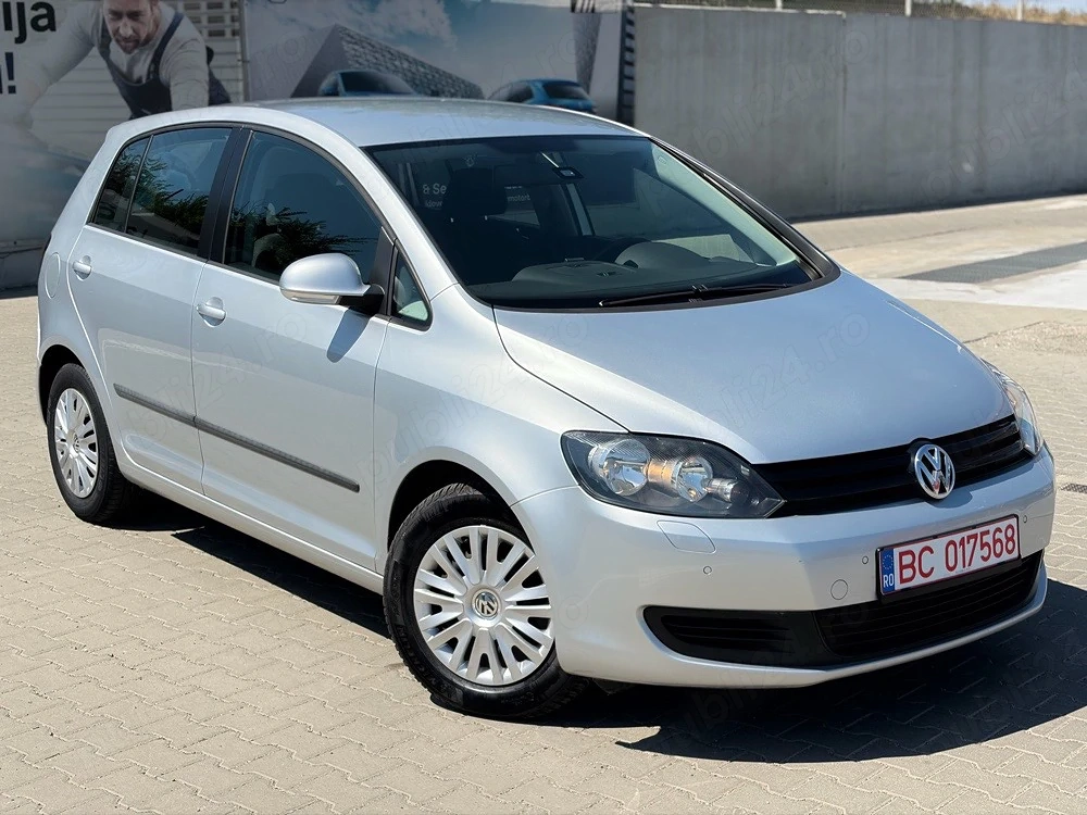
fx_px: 1633
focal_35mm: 52
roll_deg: +1.2
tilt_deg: -10.5
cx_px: 544
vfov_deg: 28.0
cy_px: 408
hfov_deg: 36.8
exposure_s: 1/5348
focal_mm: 5.96
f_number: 1.6
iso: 40
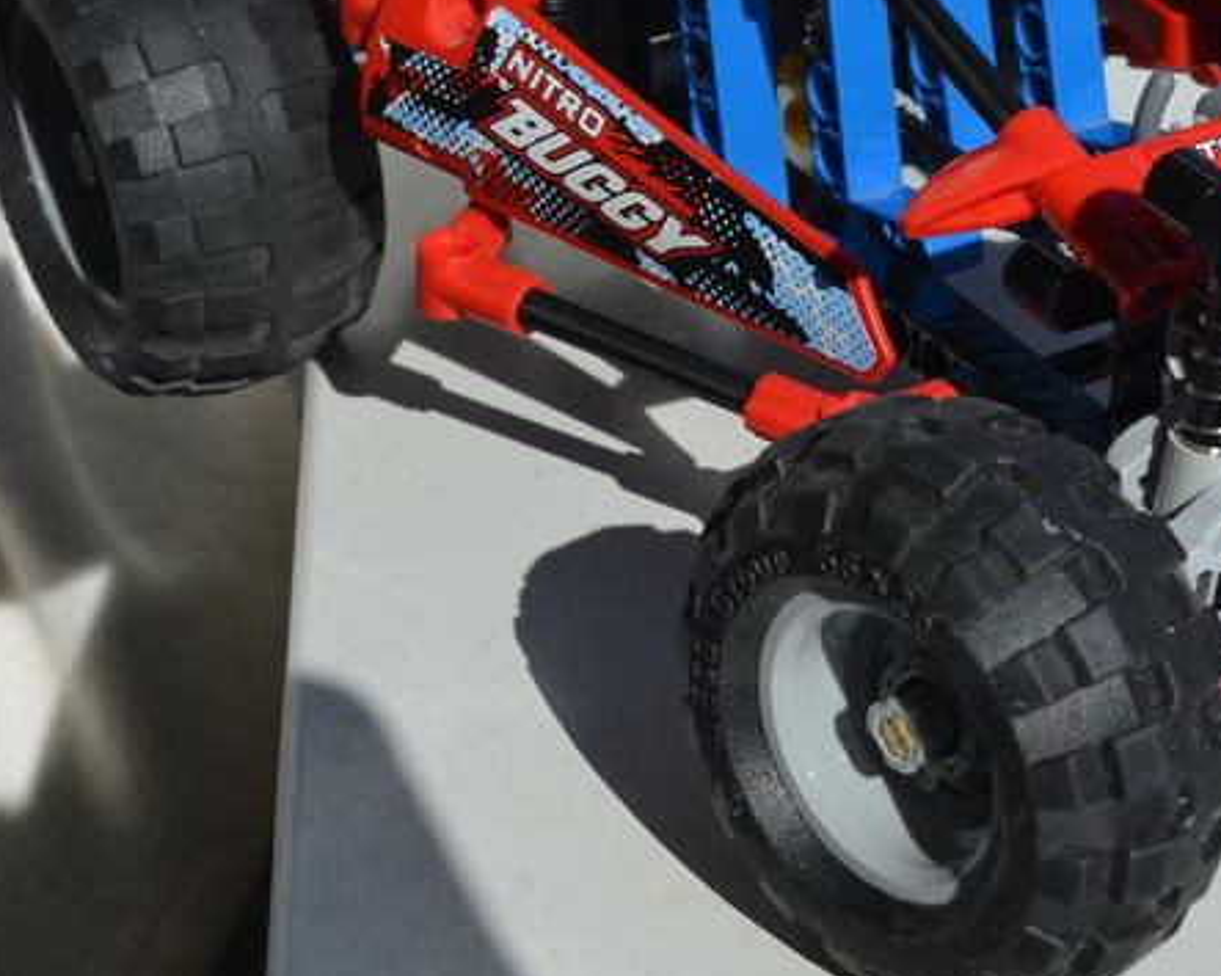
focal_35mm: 92
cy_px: 185
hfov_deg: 20.5
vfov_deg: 16.6
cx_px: 1053
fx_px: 3325
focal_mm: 29
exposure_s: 1/250
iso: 100
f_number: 8
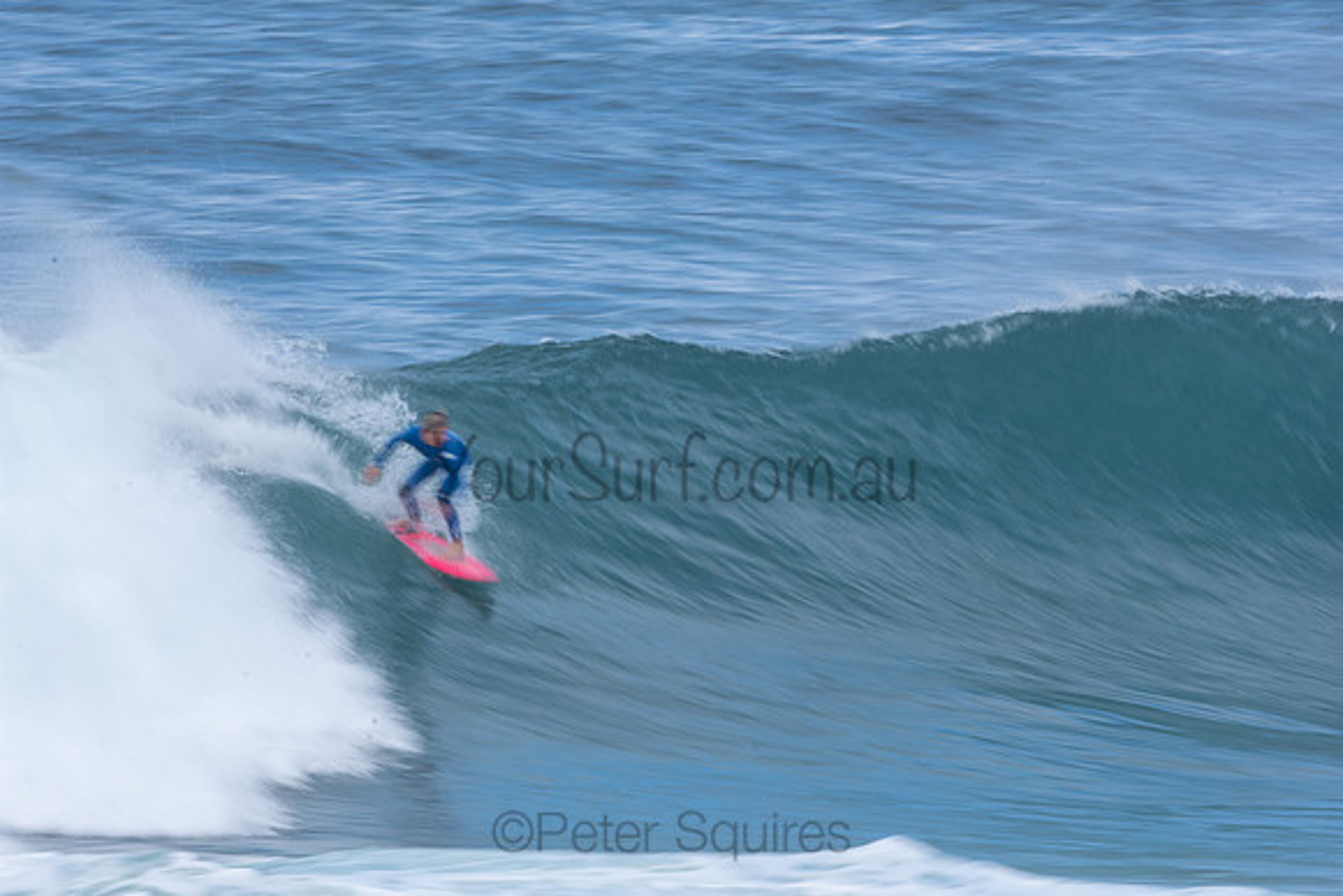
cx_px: 672
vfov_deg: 1.8
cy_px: 448
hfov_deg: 2.7
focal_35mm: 750
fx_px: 27984
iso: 100
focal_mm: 500
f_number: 25
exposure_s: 1/20
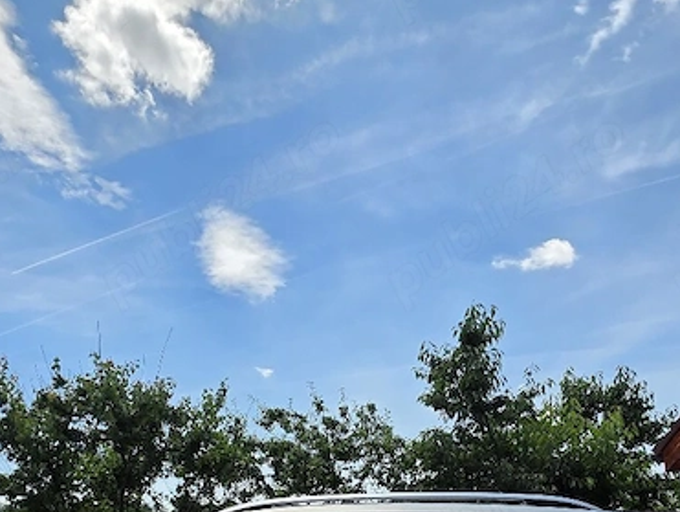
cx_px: 293
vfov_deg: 41.5
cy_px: 540
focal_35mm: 28
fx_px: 551
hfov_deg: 63.1
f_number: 1.9
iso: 40
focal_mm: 2.2
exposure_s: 1/3333
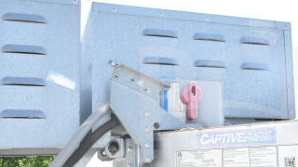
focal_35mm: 54
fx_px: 427
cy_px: 120
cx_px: 220
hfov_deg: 37.6
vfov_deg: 22.1
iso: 1600
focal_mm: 18
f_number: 11
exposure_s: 1/500
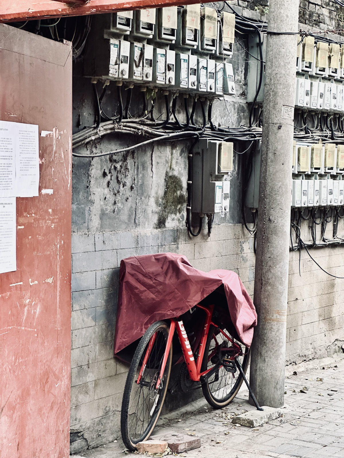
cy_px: 229
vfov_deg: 25.3
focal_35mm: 77
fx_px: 1020
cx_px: 172
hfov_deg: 19.1
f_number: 2.8
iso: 100
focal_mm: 9
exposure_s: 1/99
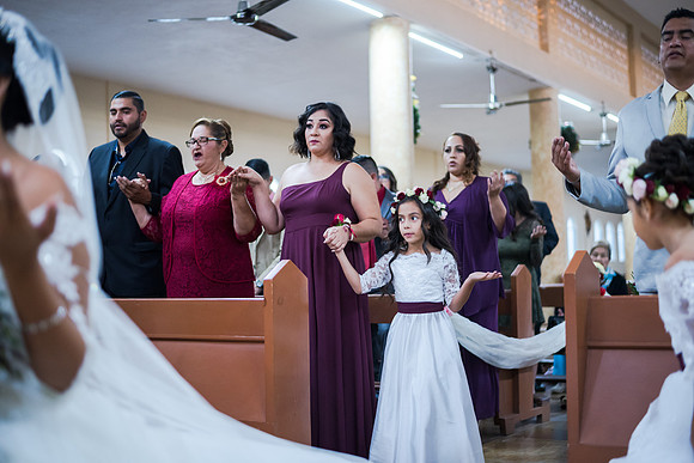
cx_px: 347
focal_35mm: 50
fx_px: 964
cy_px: 232
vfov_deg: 27.0
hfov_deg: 39.6
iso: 1600
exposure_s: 1/200
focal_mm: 50
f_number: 1.8
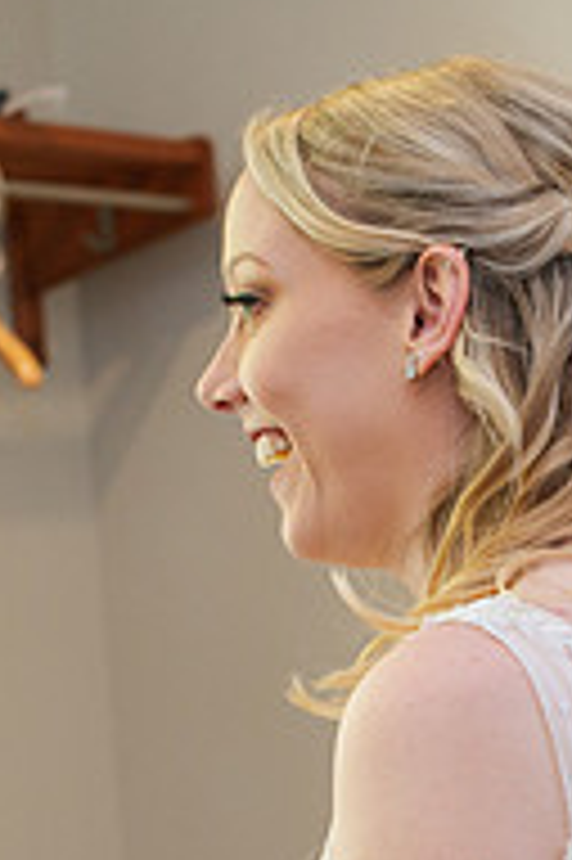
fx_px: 3056
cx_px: 537
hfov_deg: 10.6
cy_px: 815
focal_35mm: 128
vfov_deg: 15.8
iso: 800
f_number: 3.2
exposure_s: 1/160
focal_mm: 35
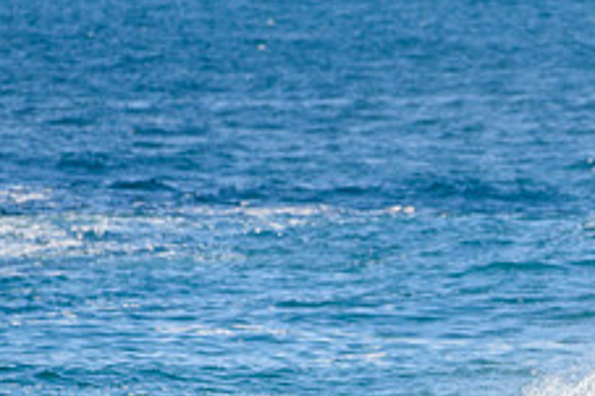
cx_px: 660
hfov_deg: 1.3
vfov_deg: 0.9
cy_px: 460
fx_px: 25879
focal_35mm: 1567
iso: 280
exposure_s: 1/4000
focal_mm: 500
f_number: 5.6
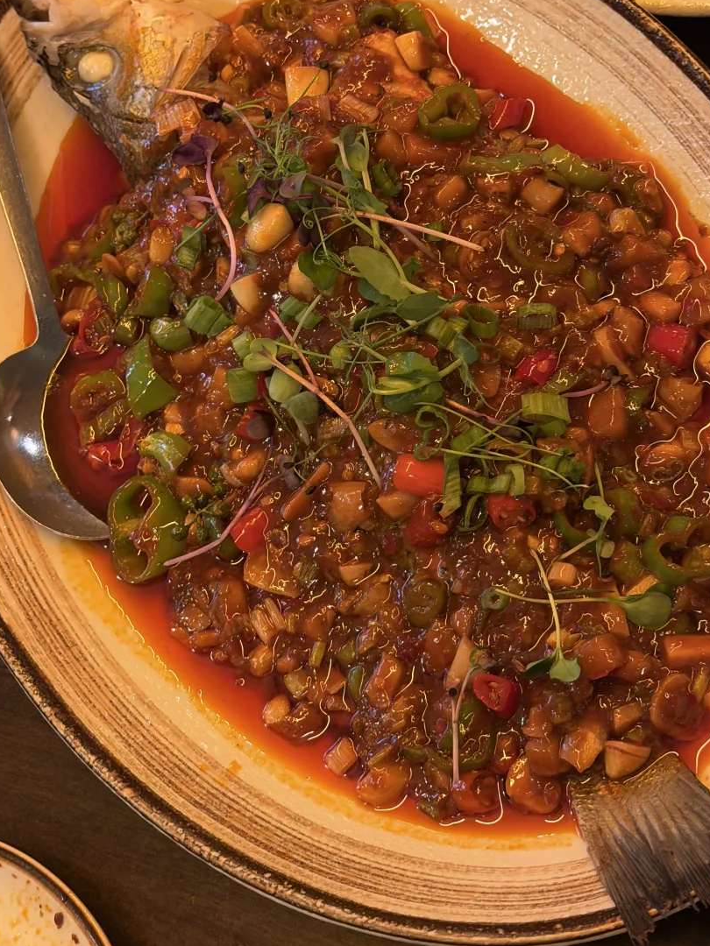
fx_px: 1750
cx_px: 408
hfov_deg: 22.9
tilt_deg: -65.9
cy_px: 402
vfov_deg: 30.2
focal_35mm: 64
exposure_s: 1/40
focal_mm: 6.76
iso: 400
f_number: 1.78
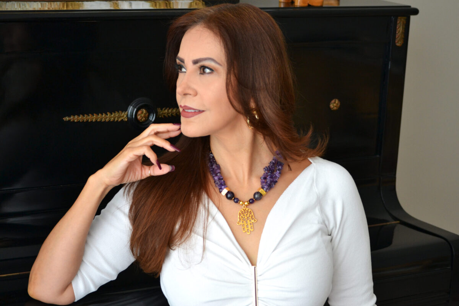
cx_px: 230
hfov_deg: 24.6
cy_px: 153
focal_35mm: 82
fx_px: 1052
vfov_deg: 16.6
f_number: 4
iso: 500
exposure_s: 1/60
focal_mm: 55
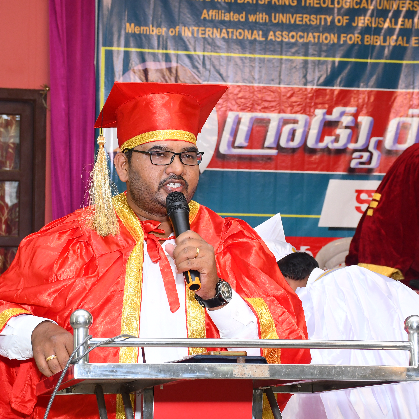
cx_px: 161
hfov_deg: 21.4
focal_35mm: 81
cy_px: 209
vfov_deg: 21.4
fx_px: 1109
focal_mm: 42
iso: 1000
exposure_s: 1/125
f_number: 5.6
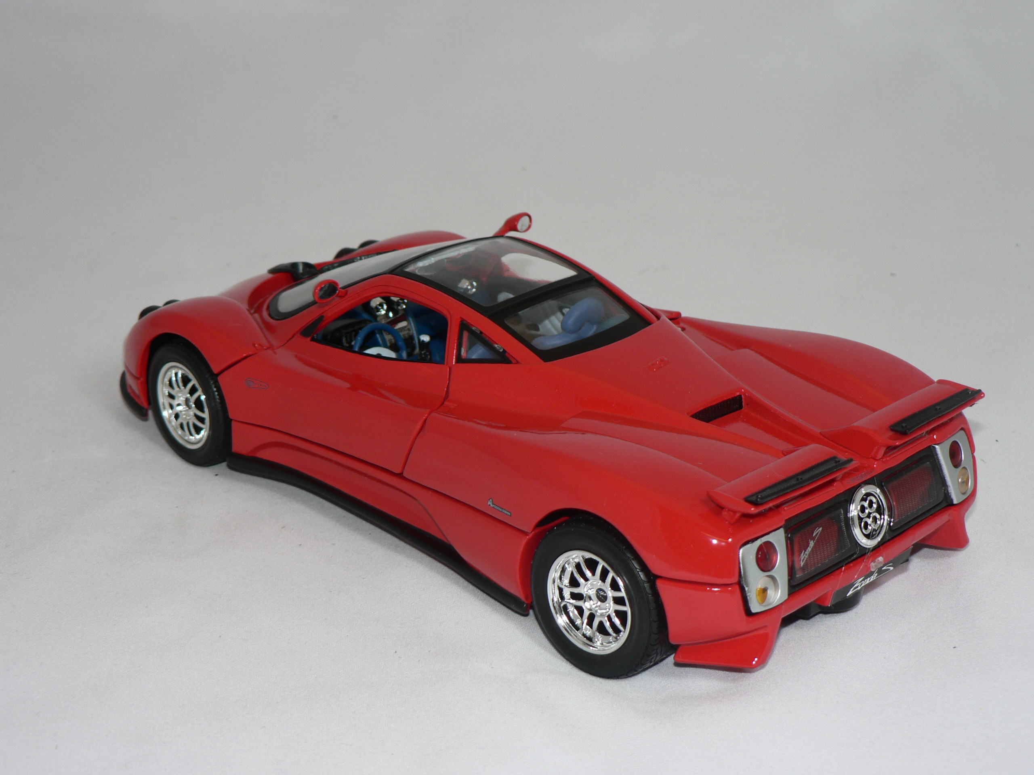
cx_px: 517
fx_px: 2031
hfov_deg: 28.6
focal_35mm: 68
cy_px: 388
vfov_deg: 21.6
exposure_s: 1/60
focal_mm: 11.4
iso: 80
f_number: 3.2
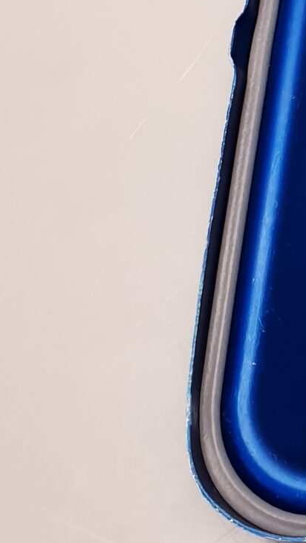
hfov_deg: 10.7
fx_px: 1427
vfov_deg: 19.8
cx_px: 694
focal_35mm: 99
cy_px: -172
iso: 50
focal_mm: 4.3
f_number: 2.4
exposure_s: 1/50
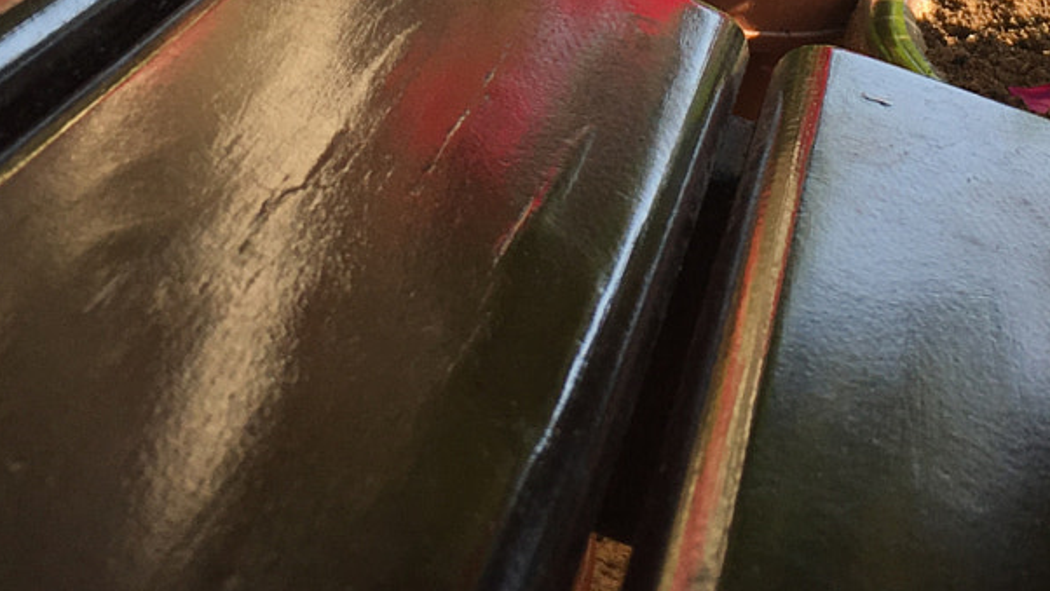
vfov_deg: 13.5
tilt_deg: -7.5
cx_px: 659
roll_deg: -18.5
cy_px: -302
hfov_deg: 25.2
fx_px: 2339
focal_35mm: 84
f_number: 2.2
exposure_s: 1/370
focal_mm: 4.15
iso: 25
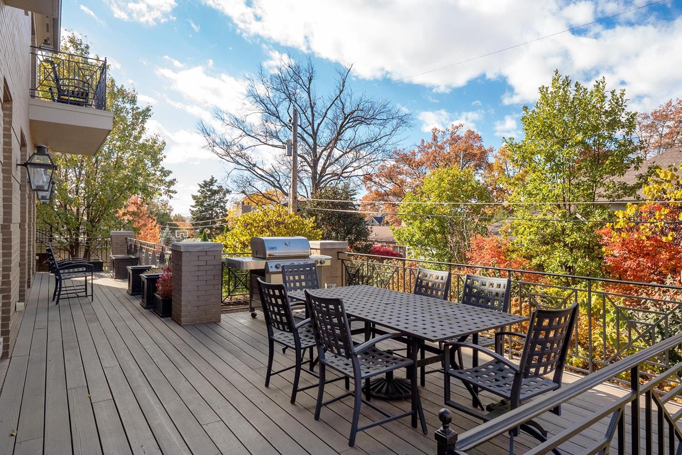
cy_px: 220
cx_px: 346
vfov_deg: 59.5
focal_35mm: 21
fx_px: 398
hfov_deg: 81.2
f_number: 5.6
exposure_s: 1/800
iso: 400
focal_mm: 10
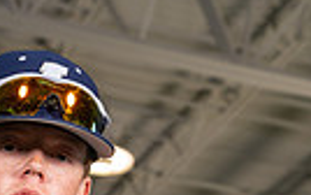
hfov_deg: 11.0
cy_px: 511
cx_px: 0
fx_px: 1595
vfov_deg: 6.6
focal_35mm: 188
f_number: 5.6
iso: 200
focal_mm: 55
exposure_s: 1/200
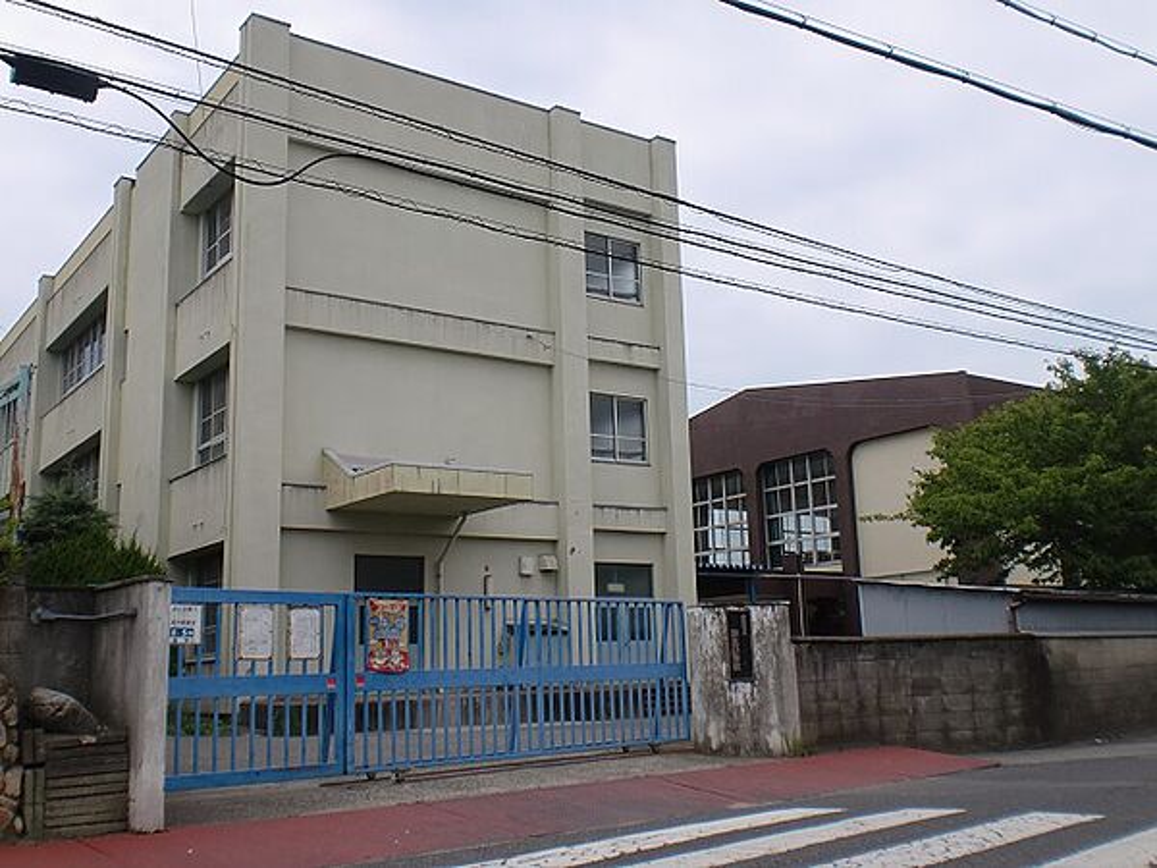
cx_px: 578
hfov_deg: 52.6
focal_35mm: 35
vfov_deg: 40.7
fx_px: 1170
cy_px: 434
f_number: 5.6
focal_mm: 6.3
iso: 64
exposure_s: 1/500
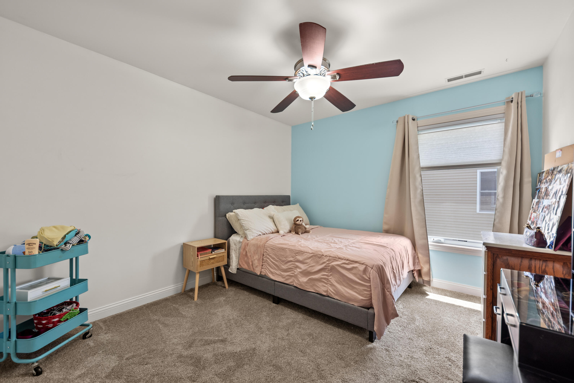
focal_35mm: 14
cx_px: 287
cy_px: 192
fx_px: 223
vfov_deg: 81.2
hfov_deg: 104.2
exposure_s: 1/30
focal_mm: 14
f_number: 10
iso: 250
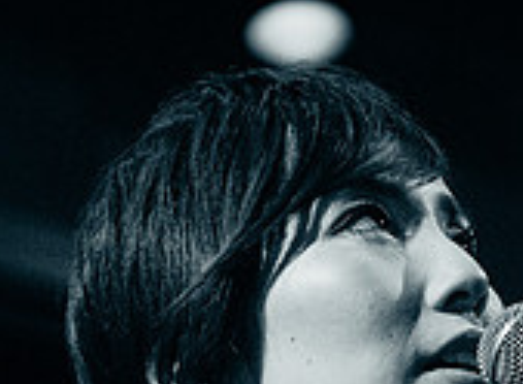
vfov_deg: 7.0
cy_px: 513
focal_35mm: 208
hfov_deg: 9.6
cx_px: 369
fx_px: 3118
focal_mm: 52
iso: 4000
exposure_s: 1/200
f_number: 2.8
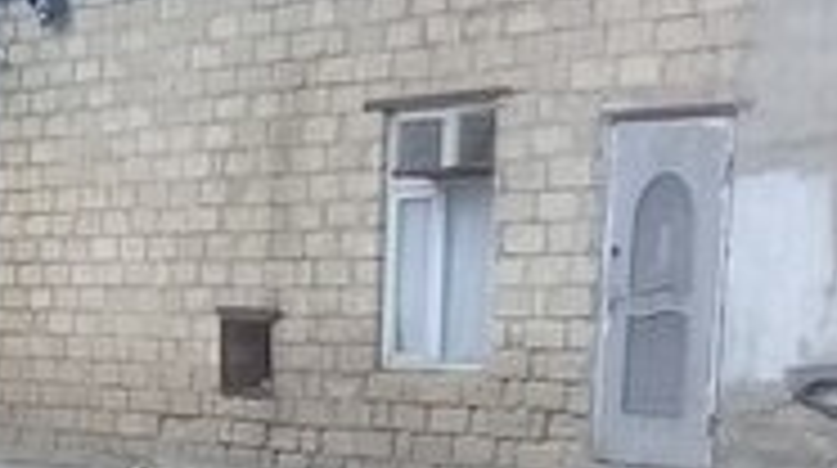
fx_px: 2659
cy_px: 880
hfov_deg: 16.2
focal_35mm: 120
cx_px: -446
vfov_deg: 9.5
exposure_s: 1/808
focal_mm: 3.3
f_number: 2.2
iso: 50
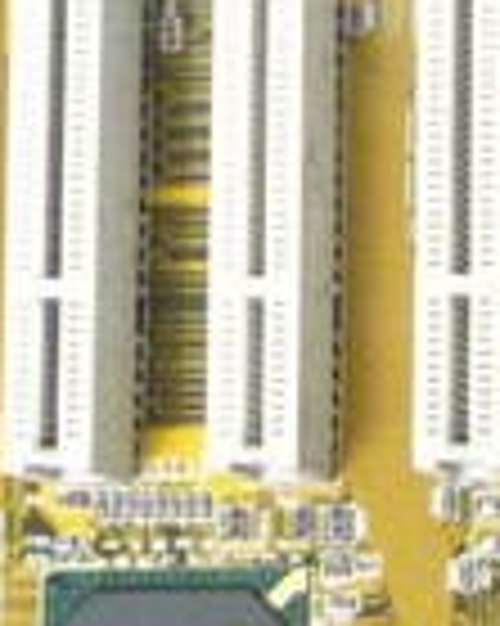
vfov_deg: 11.8
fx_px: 3018
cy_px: 468
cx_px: 1005
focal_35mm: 163
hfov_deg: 8.9
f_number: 2.8
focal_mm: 4.4
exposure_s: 1/8
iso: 400
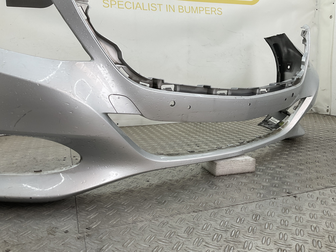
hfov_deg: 61.7
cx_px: 168
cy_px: 126
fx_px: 281
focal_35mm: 29
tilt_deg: -10.7
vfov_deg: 48.2
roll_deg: -0.8
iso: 20
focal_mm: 3
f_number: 1.8
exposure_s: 1/120
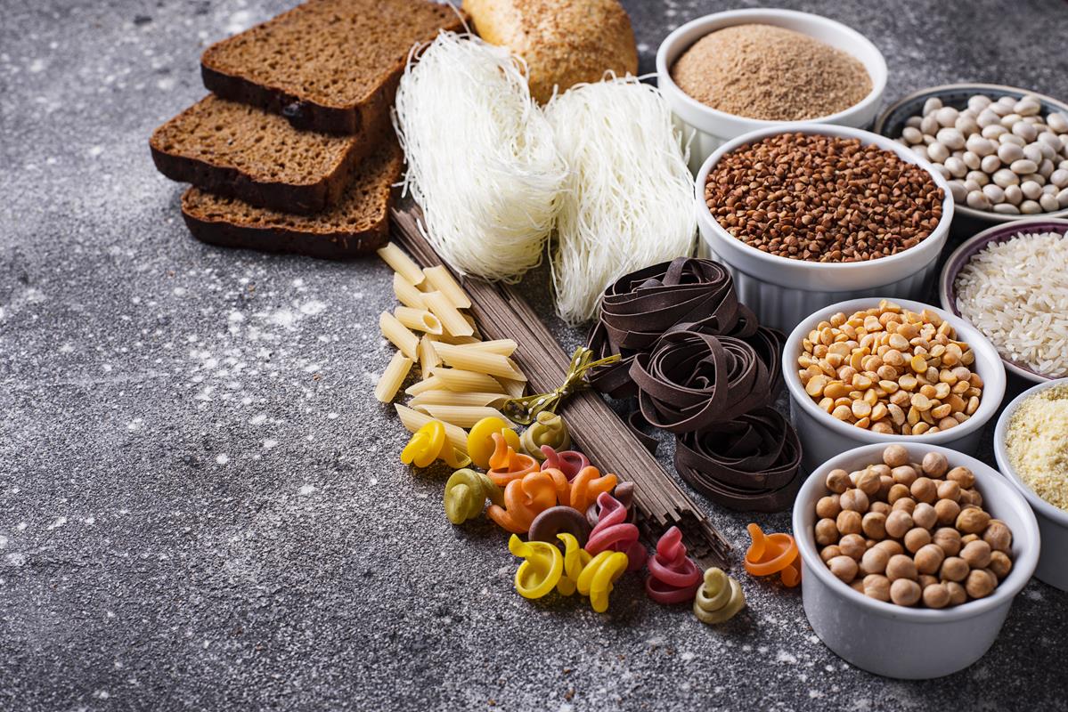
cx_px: 534
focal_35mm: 50
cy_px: 356
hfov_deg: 39.6
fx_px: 1484
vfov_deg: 27.0
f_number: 9
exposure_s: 1/125
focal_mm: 50
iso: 100
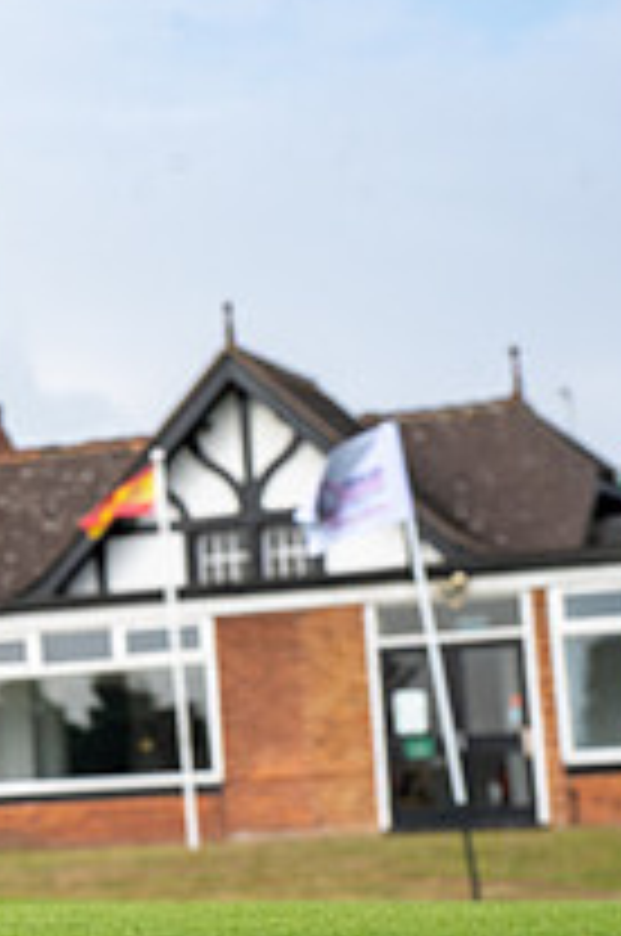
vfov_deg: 16.6
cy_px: 335
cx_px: -598
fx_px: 3193
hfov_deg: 10.3
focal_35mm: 123
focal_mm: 44
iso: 320
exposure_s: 1/640
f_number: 9
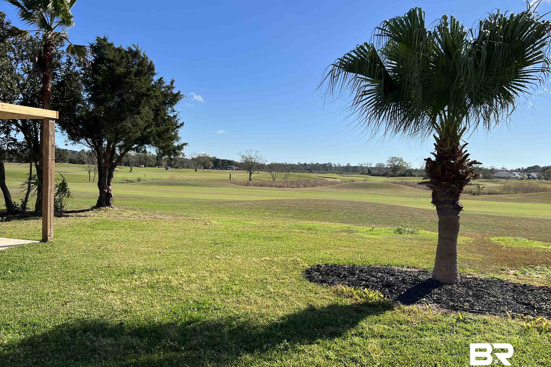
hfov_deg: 65.5
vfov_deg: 46.4
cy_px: 191
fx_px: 429
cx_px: 278
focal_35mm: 28
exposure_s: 1/4630
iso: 50
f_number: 1.5
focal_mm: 5.7
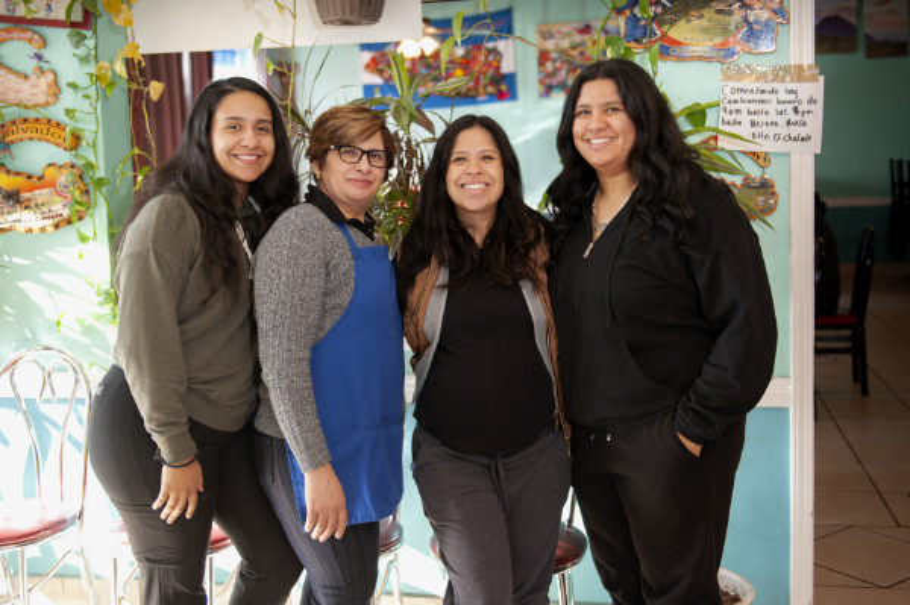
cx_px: 455
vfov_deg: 36.8
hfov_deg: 53.2
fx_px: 909
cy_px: 302
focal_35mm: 36
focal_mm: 36
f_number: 2.8
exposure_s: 1/100
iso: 200
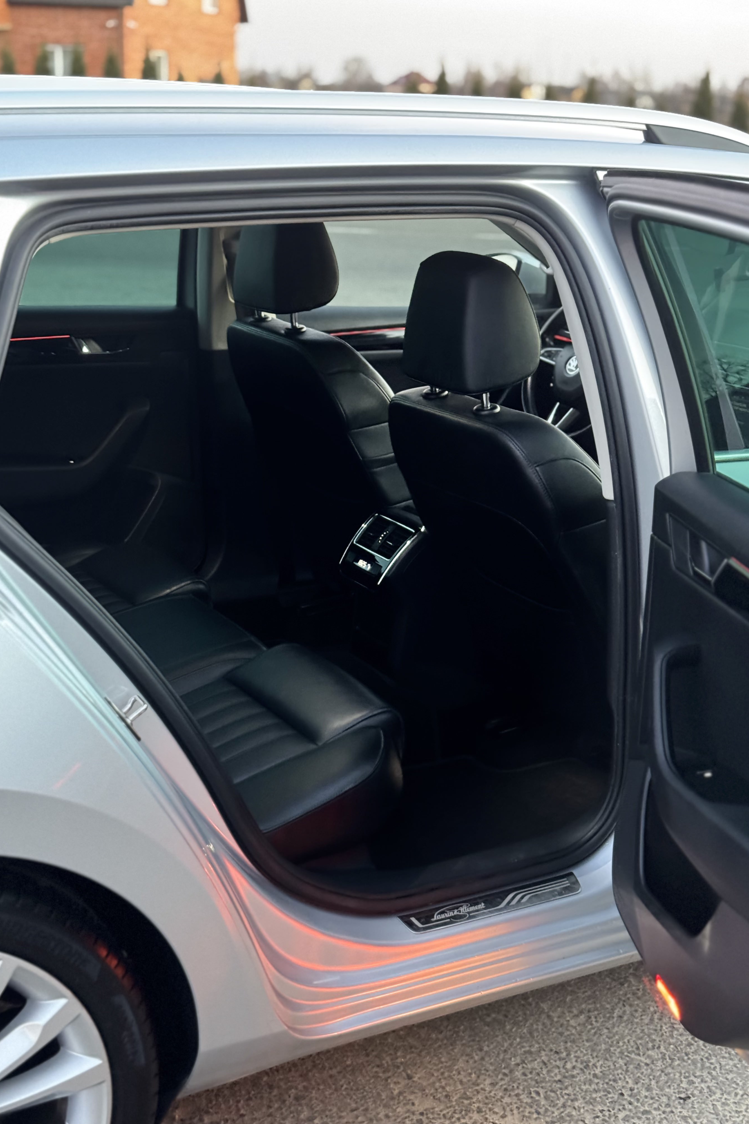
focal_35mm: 50
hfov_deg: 27.0
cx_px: 380
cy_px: 561
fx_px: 1560
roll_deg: -2.3
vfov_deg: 39.6
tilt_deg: -15.7
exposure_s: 1/18
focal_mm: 6.76
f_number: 1.78
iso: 800
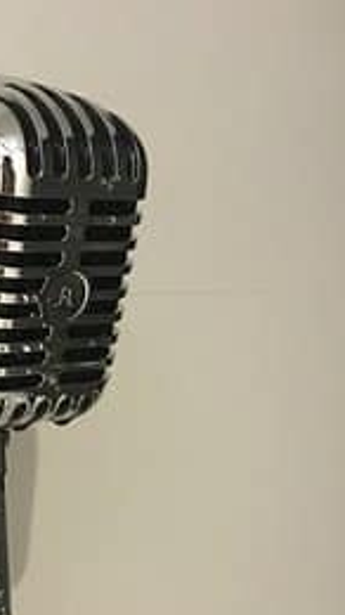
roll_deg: +1.0
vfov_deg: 34.6
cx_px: 24
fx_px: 977
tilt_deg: -4.5
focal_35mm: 60
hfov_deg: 19.6
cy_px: 412
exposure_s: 1/13
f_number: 1.8
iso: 100
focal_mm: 3.99
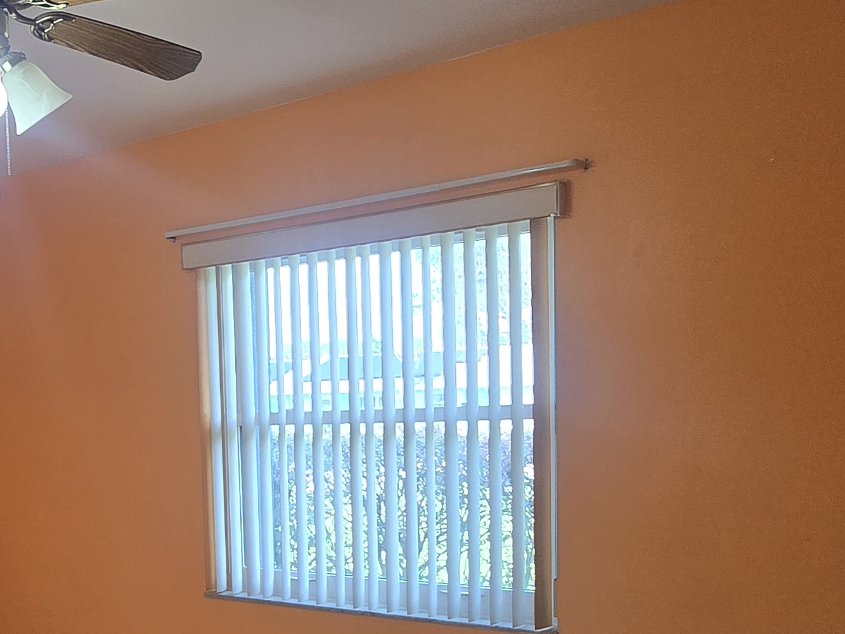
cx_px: 235
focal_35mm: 39
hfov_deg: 46.5
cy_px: 486
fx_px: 952
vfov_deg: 35.9
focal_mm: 2.2
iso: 80
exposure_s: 1/60
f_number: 2.2
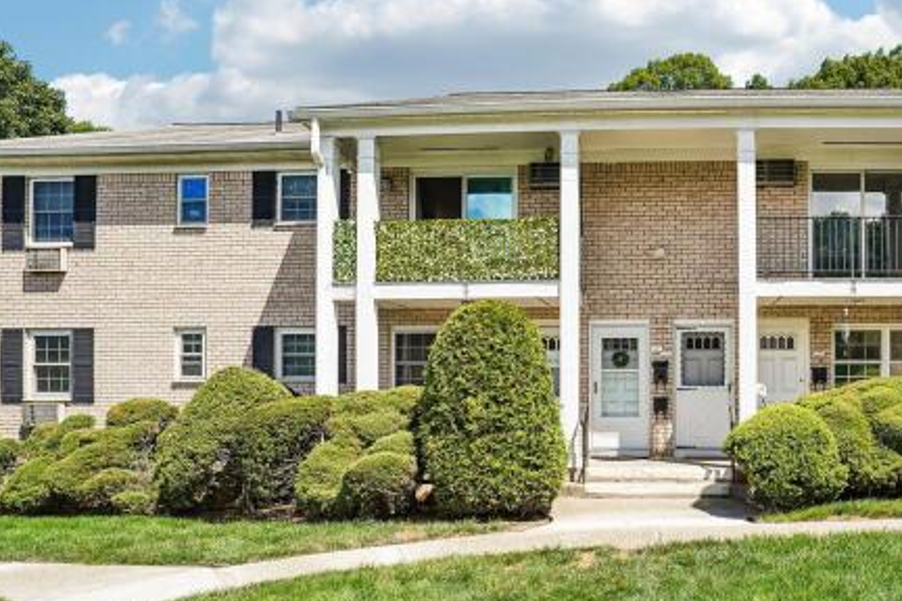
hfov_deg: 59.6
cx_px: 643
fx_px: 752
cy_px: 399
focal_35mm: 30
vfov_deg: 43.0
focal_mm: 18
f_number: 8
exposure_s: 1/160
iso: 100
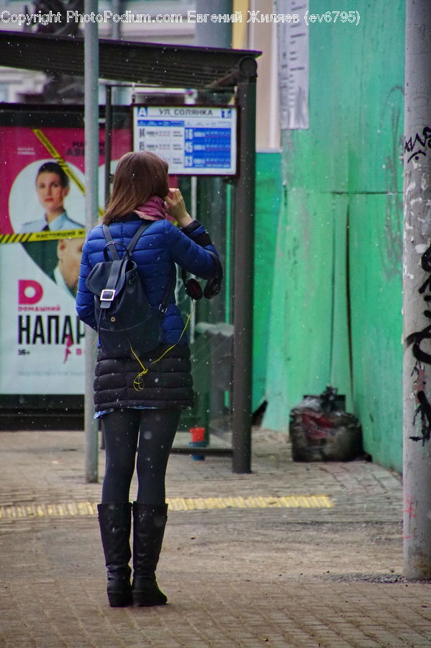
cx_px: 216
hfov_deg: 4.4
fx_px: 5663
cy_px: 324
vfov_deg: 6.5
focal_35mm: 315
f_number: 6.3
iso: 2000
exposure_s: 1/400
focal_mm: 210
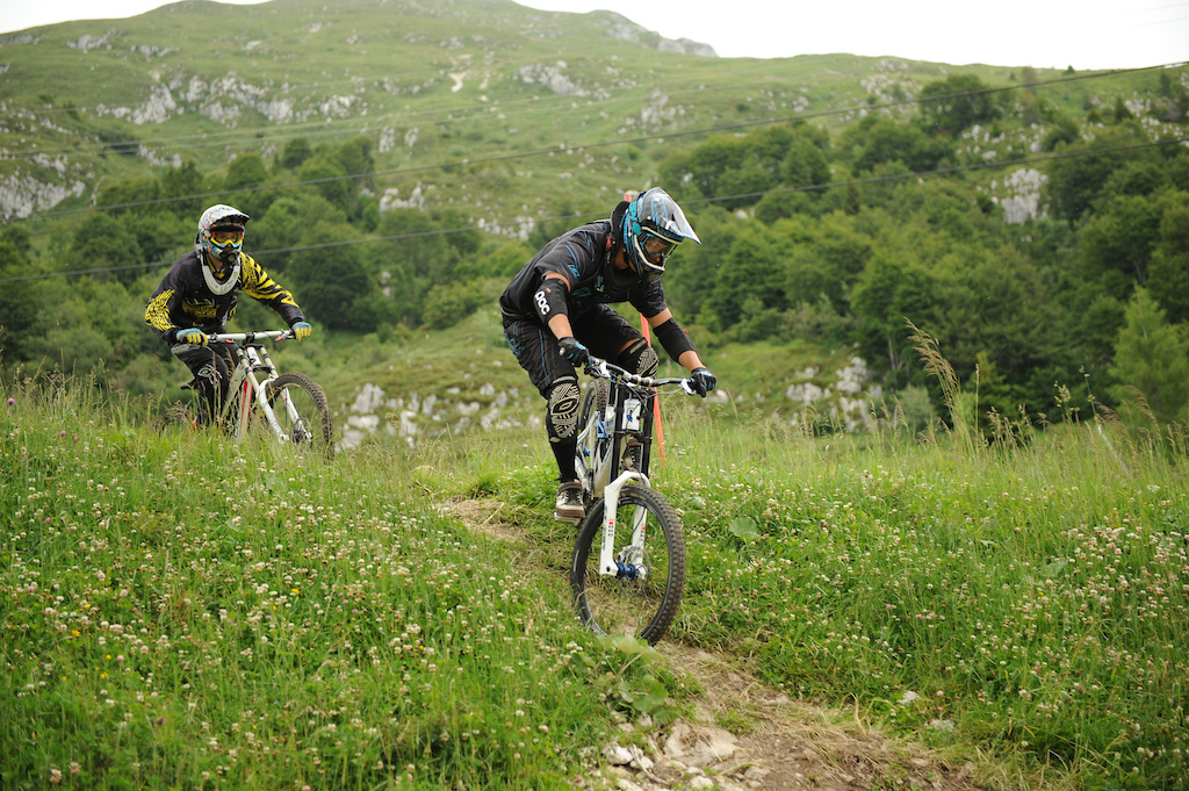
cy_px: 396
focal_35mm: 62
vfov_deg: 21.9
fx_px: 2046
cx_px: 594
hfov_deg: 32.4
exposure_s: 1/800
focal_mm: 62
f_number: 2.8
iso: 640
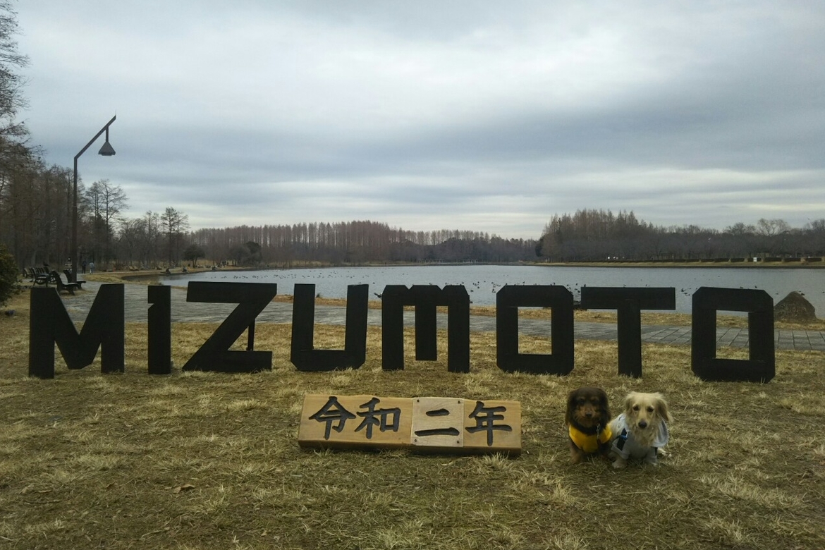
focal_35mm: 32
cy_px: 238
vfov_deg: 41.0
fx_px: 733
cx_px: 408
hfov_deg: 58.7
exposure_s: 1/361
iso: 25
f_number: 2.2
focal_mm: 4
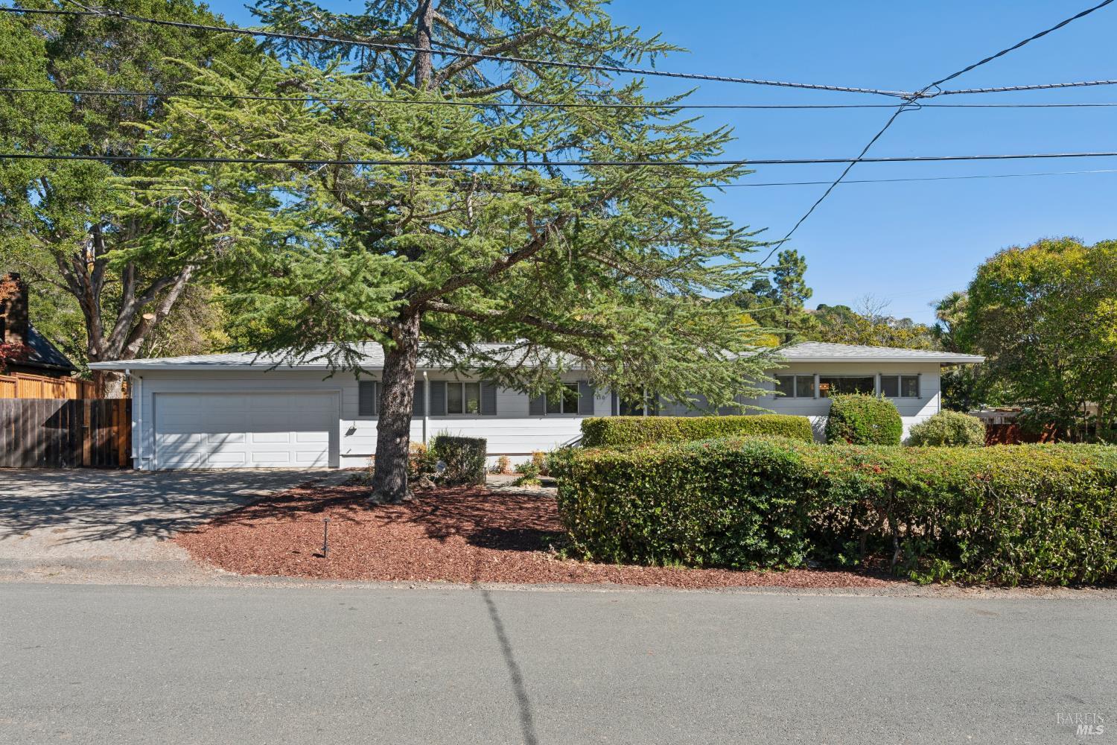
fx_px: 714
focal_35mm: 23
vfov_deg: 55.1
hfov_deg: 76.1
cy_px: 372
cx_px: 558
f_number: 11
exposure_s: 1/200
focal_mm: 23
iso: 320
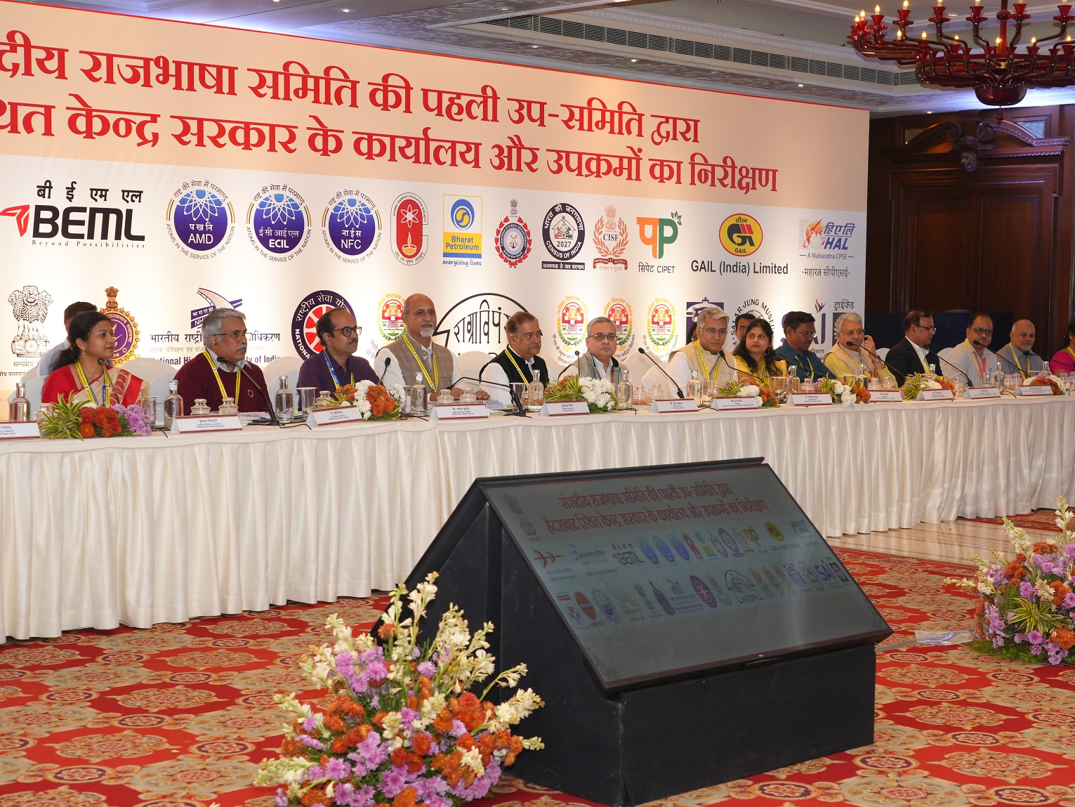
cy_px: 402
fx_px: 1708
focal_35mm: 55
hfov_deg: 34.9
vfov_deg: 26.6
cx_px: 598
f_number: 5.6
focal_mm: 50
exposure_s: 1/200
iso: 1600
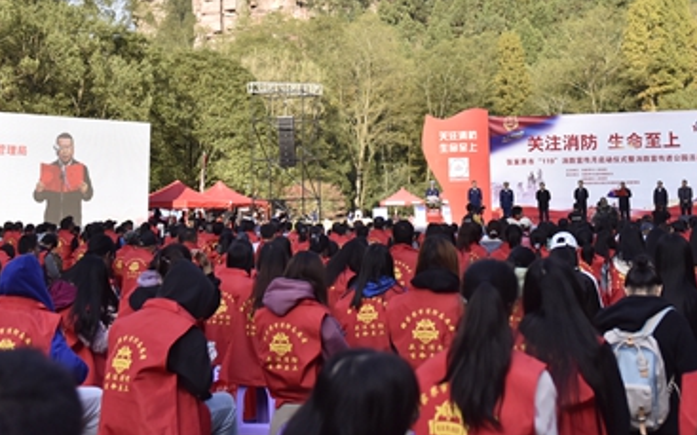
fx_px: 1063
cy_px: 37
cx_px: 367
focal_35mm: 56
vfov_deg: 22.5
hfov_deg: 36.3
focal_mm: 28
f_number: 2.8
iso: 640
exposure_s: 1/6400
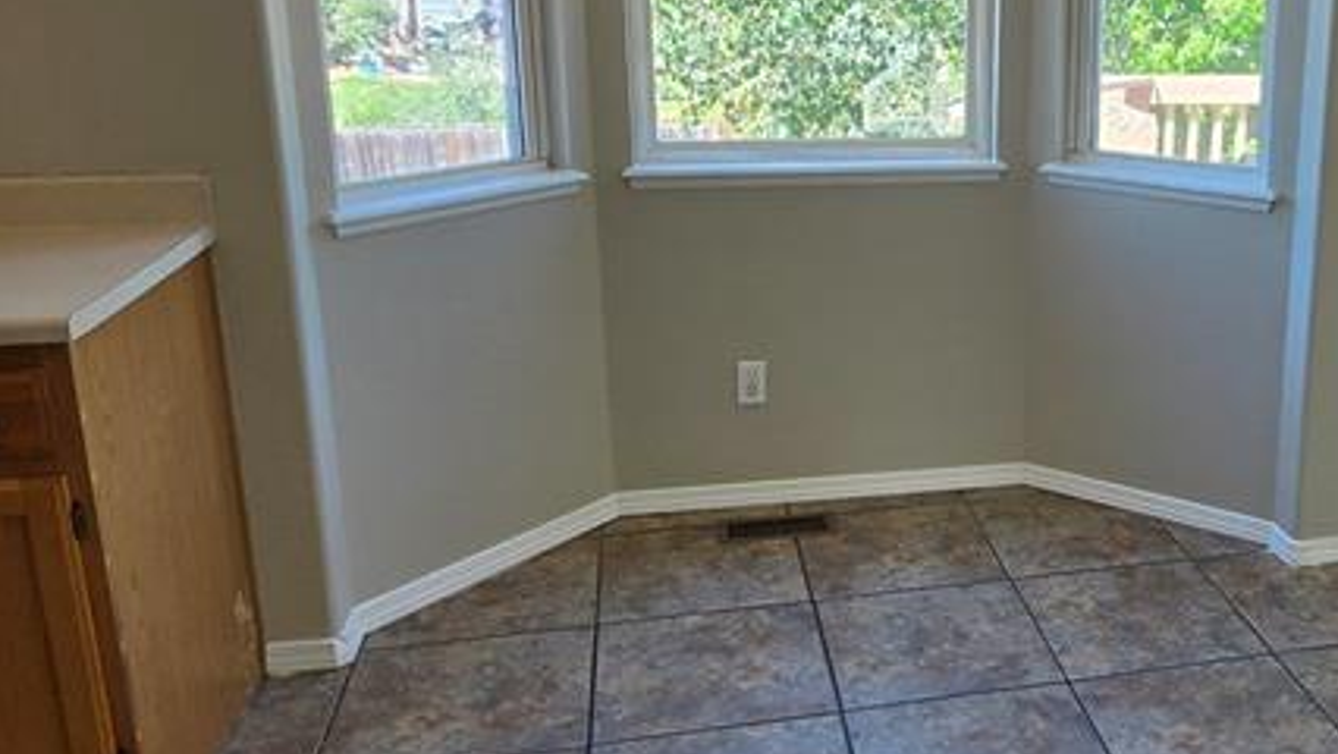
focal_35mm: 34
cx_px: 1049
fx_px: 1207
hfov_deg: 54.5
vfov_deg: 34.6
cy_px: 313
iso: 64
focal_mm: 2.2
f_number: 2.2
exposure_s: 1/120
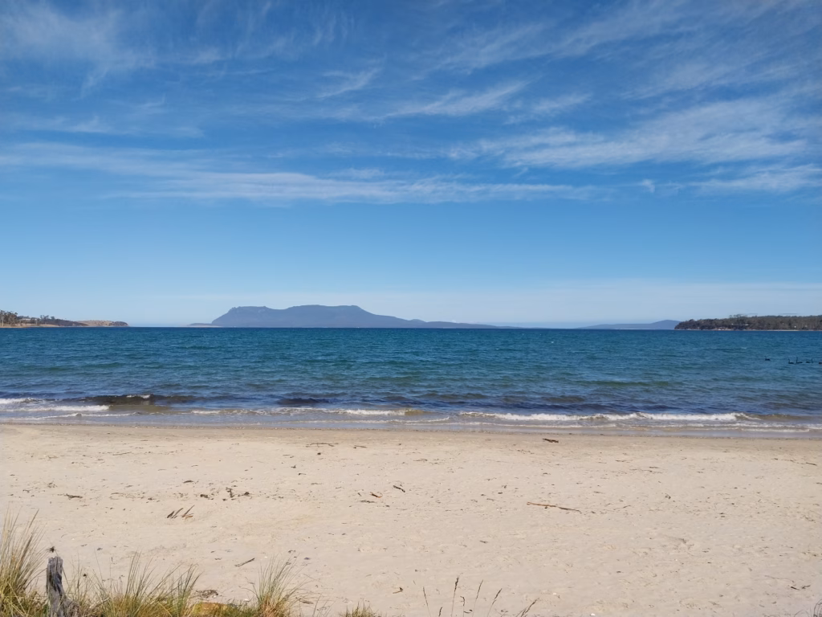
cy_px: 308
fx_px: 617
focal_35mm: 26
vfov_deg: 53.1
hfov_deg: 67.3
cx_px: 411
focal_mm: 4
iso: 20
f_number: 1.8
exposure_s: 1/1144
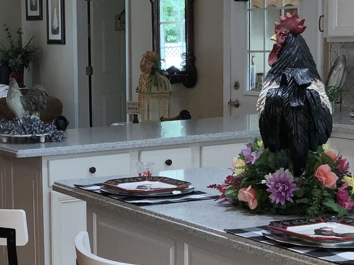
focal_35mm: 92
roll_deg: +1.8
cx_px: 10
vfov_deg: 16.0
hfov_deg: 20.7
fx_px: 941
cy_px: 163
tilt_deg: -7.6
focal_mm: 3
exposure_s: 1/60
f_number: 1.8
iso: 25
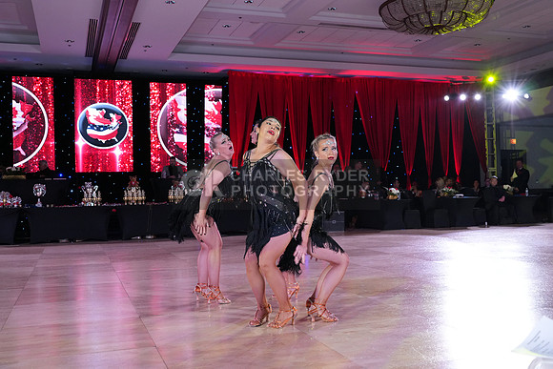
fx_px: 568
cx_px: 276
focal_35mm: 37
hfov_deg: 51.9
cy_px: 184
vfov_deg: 36.0
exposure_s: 1/250
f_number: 5
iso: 2500
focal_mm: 37
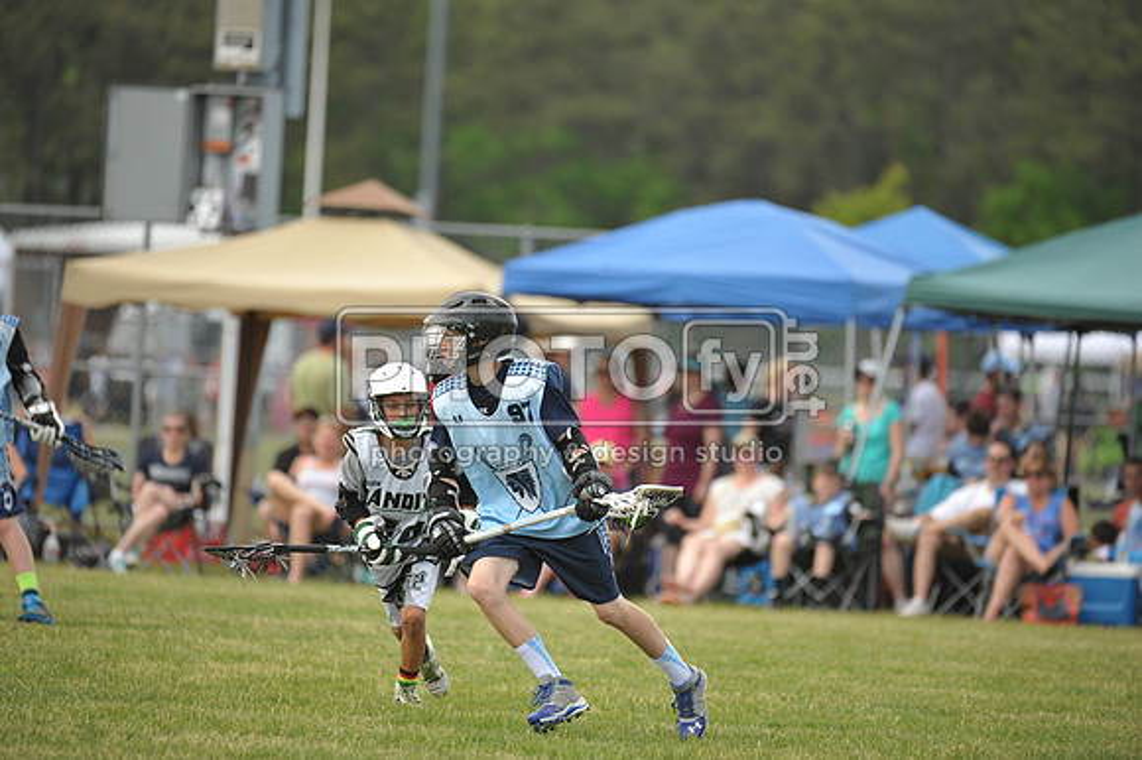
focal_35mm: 330
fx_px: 10462
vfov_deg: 4.2
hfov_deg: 6.2
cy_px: 380
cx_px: 571
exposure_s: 1/2000
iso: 800
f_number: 4
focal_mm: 330
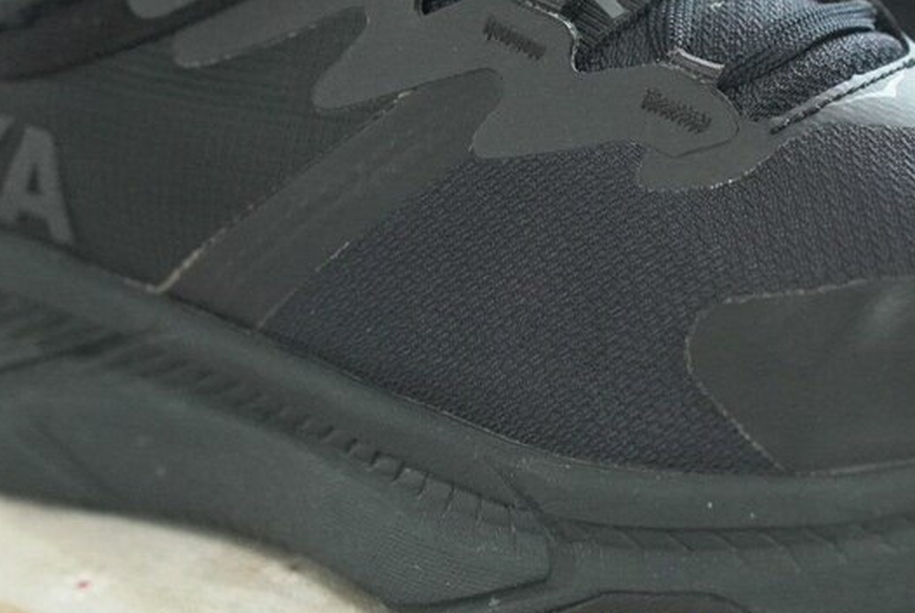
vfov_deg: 7.3
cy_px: 139
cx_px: 781
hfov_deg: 10.9
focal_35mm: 188
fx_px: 4787
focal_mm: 55
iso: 2000
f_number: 2.8
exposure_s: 1/100
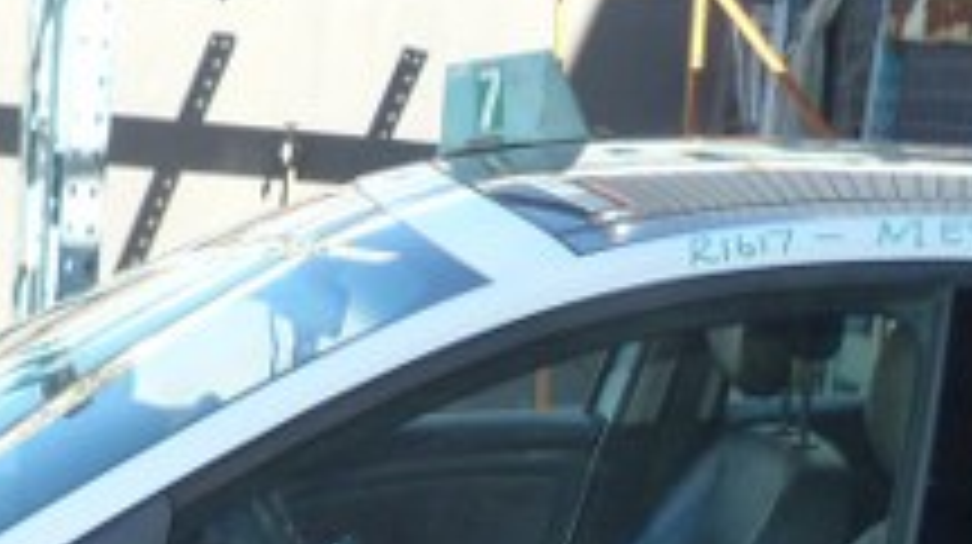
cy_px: 755
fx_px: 2601
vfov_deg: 11.6
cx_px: 500
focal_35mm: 101
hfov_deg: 21.2
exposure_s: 1/125
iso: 125
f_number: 3.6
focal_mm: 4.5
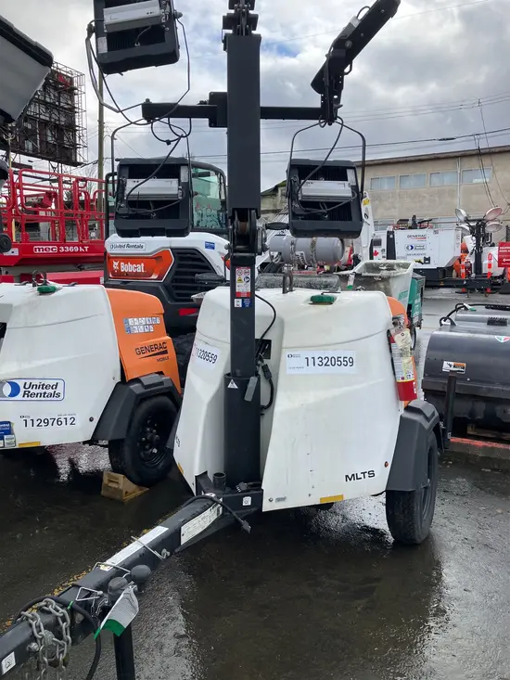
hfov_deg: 49.8
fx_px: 550
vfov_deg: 63.4
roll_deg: -0.5
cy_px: 340
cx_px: 255
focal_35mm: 28
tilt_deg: -5.7
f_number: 1.8
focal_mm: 3.99
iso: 32
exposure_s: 1/1033
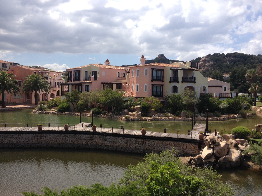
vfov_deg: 40.7
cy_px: 98
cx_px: 131
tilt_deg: -4.7
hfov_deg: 52.6
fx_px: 265
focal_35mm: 35
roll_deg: -0.2
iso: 50
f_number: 2.4
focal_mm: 4.28
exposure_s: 1/1727
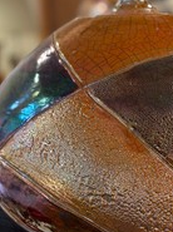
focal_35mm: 130
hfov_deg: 11.3
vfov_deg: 15.2
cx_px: 134
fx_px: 869
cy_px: 100
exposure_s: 1/60
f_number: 1.78
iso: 160
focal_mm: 6.76
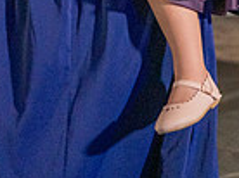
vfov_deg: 4.7
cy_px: -146
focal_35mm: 312
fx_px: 2150
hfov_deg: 6.3
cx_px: 6
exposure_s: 1/200
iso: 1600
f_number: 2.8
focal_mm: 70
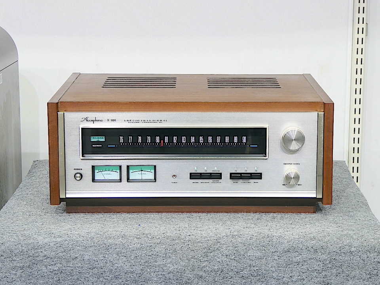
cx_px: 190
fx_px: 922
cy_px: 142
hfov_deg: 23.3
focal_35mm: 84
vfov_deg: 17.6
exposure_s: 1/8
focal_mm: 15
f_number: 4.8
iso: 200
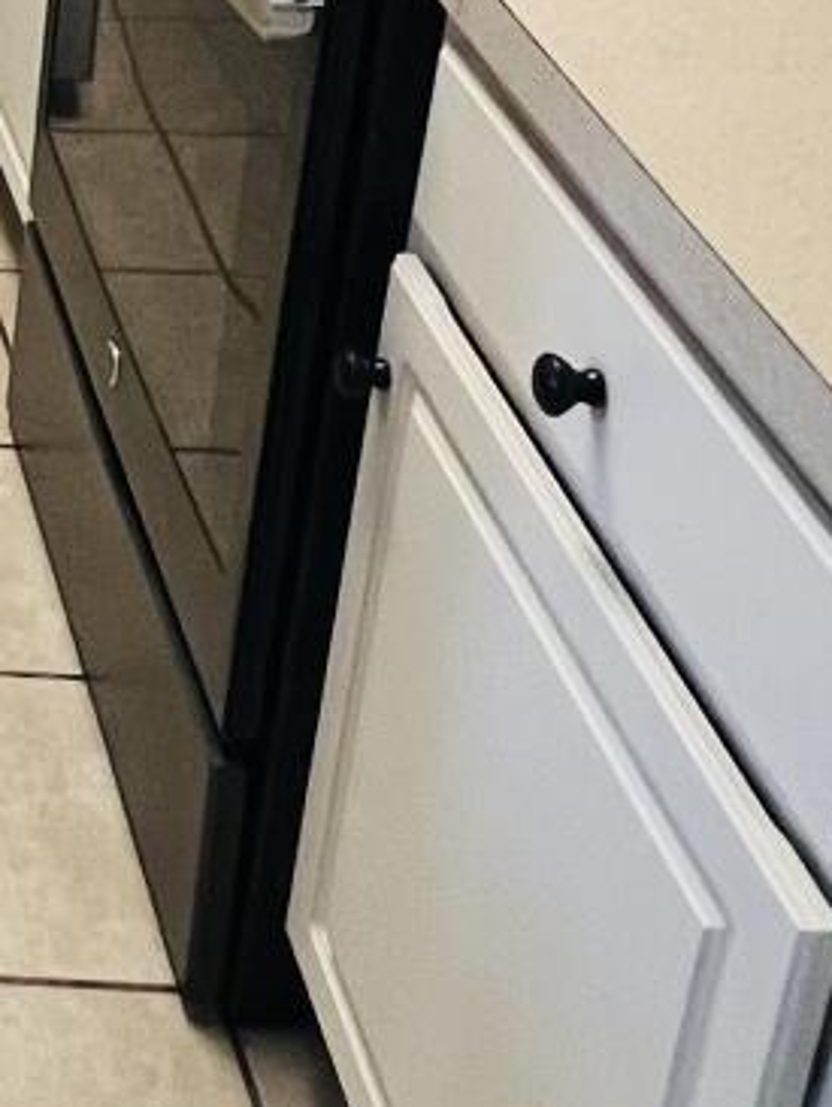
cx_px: -611
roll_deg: -0.5
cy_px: -278
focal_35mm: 71
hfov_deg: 17.4
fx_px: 2273
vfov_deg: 24.4
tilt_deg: -19.5
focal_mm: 1.57
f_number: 1.8
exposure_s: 1/60
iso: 320
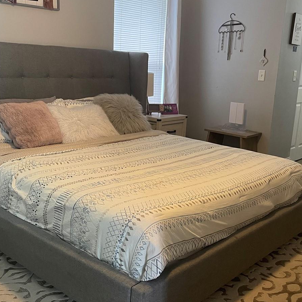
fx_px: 405
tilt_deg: -14.7
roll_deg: -2.9
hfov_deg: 40.9
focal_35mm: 41
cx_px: 152
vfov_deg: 40.9
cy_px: 166
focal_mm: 4.2
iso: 400
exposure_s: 1/60
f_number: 1.6
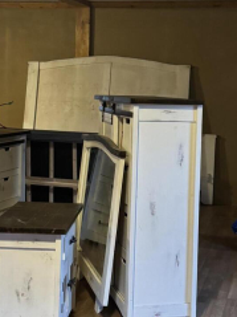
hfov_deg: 21.9
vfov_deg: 28.9
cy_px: 129
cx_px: 117
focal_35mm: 67
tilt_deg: -4.6
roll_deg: -1.6
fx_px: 612
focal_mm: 6.76
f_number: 1.78
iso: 800
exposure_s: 1/40
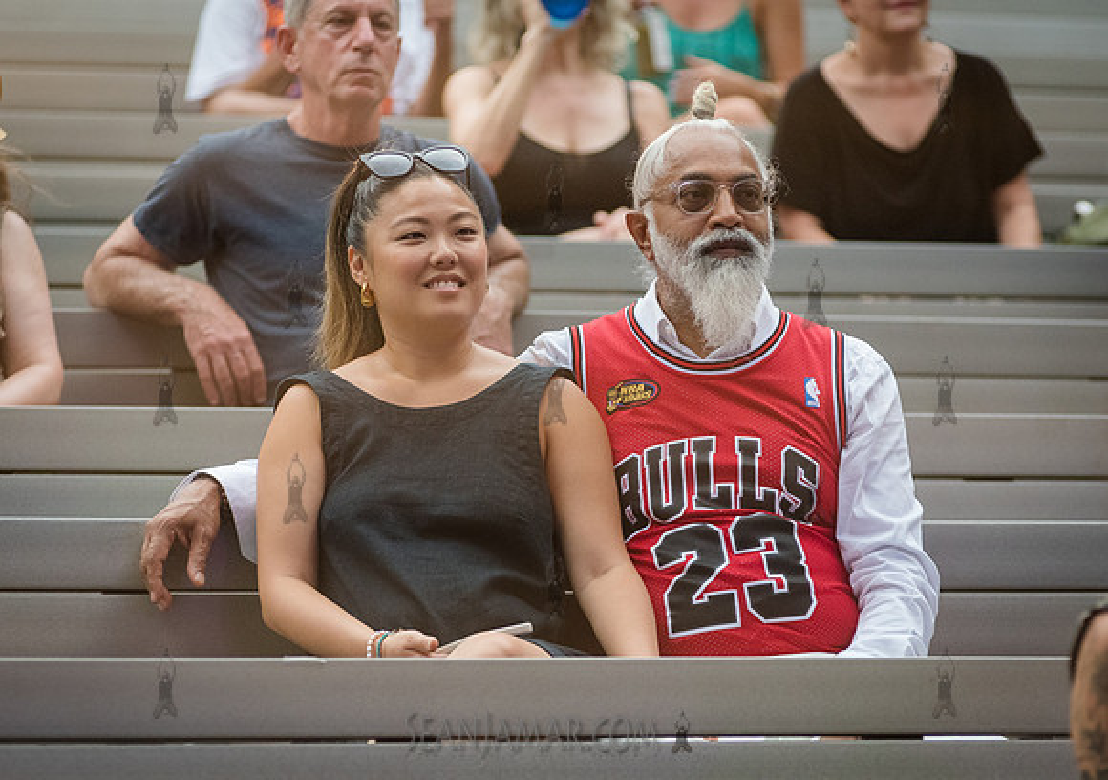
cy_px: 465
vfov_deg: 7.2
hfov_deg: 10.3
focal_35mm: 197
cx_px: 581
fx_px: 6175
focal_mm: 155
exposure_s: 1/2500
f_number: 4
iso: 4000
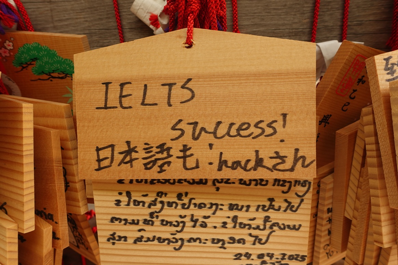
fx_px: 265
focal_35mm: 24
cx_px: 199
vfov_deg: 53.1
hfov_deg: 73.8
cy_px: 132
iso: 125
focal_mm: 8.8
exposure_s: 1/125
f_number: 4
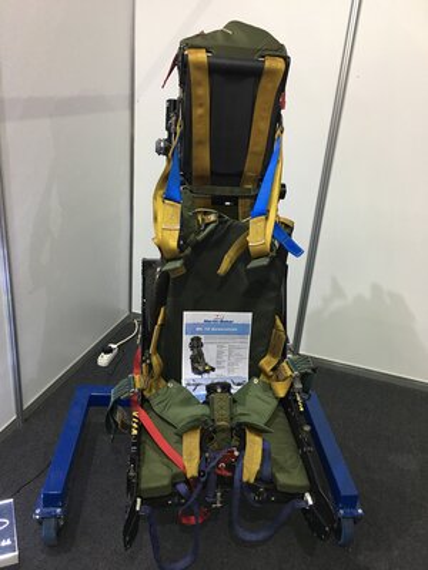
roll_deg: -4.8
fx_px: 478
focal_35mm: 29
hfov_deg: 48.2
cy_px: 285
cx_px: 214
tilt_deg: -22.3
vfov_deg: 61.7
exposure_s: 1/17
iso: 64
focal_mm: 4.15
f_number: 2.2
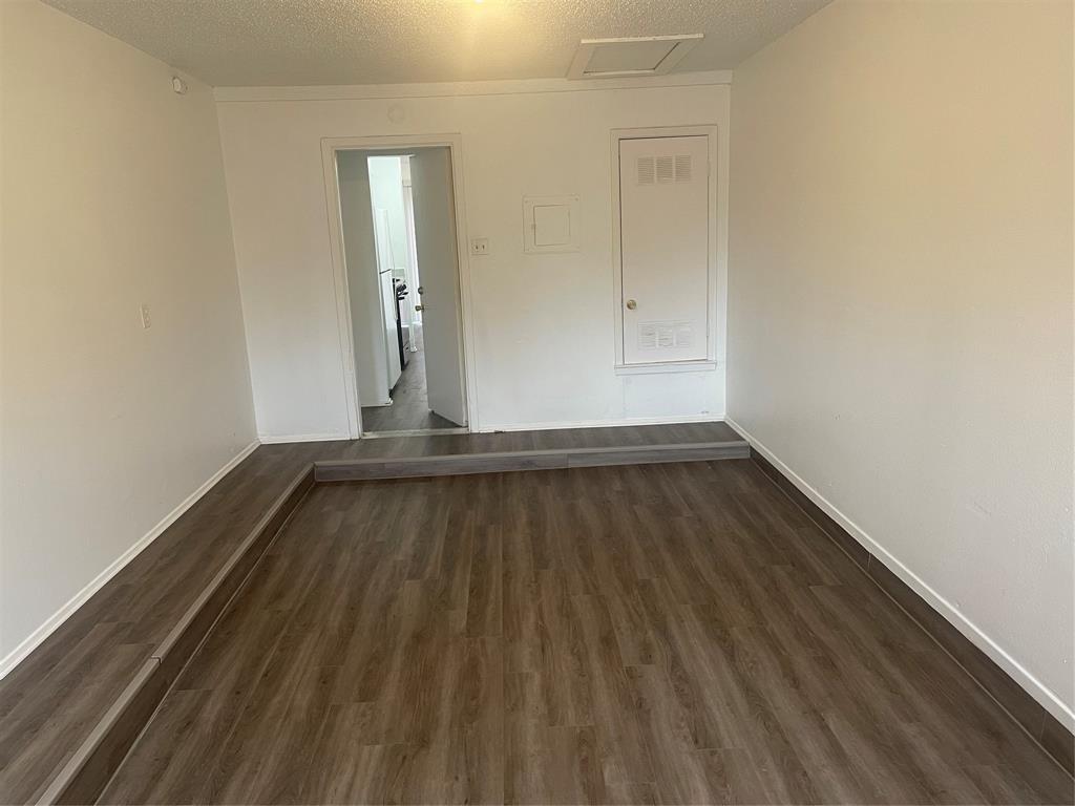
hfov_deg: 67.3
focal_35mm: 26
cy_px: 403
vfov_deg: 53.1
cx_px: 538
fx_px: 807
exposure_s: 1/60
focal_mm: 5.1
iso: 160
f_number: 1.6
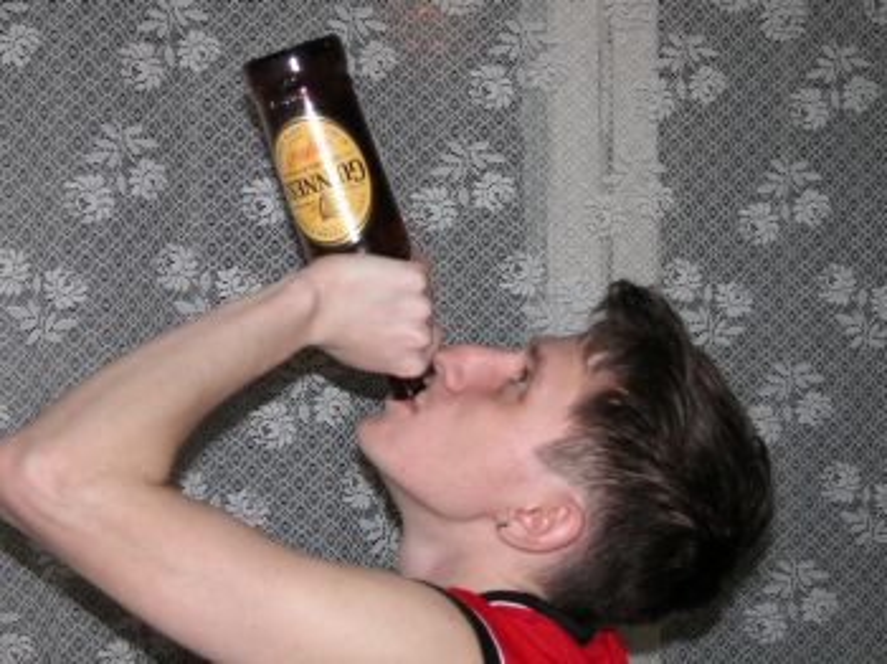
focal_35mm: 83
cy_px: 332
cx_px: 444
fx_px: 2125
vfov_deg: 17.8
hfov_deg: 23.6
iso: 100
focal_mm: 21
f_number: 3.5
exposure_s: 1/125
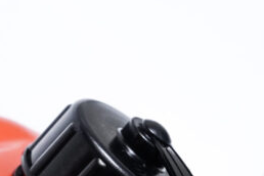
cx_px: 112
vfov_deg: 7.2
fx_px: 1393
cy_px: 212
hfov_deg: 10.8
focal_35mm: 190
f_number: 9
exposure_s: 1/250
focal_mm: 70
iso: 3200
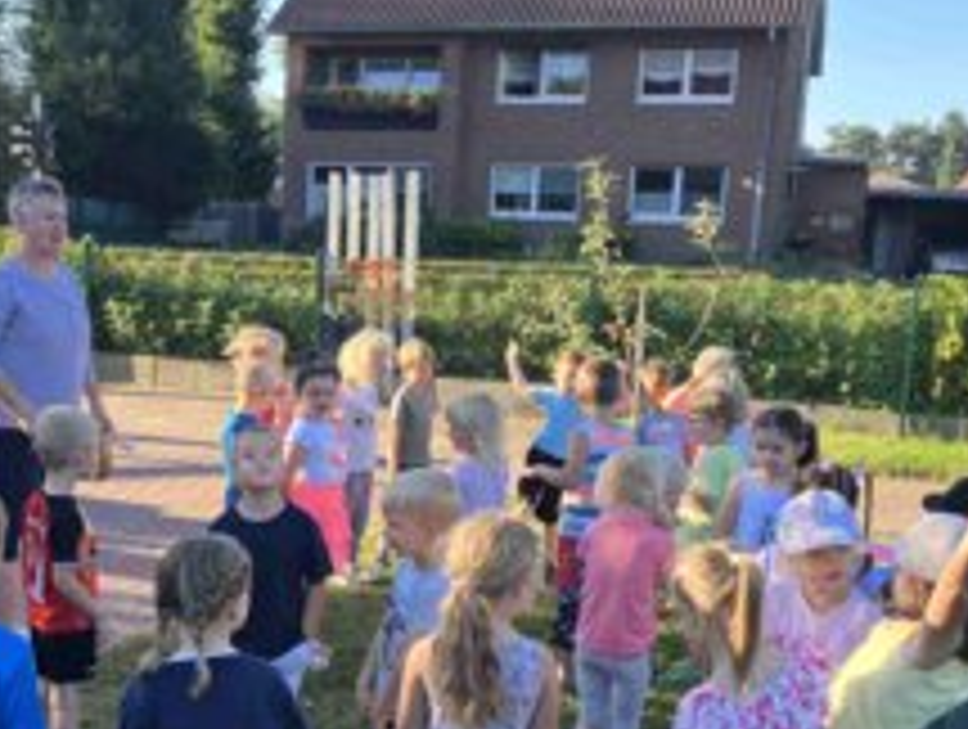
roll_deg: -2.3
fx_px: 1457
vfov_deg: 27.7
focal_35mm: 52
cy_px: 554
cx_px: 306
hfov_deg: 36.3
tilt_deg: -11.4
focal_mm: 3.99
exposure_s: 1/261
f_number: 1.8
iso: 25
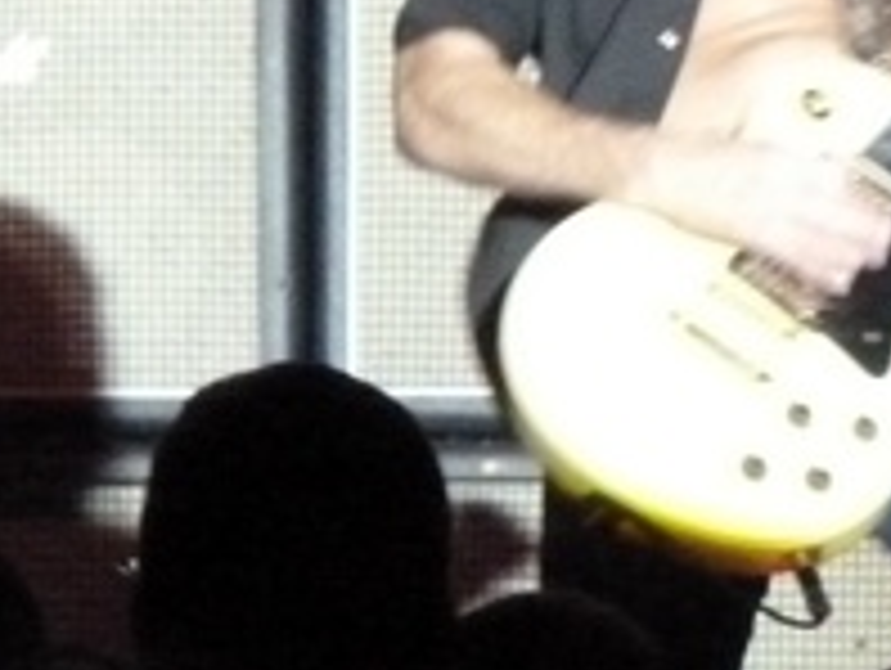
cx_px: 450
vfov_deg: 1.6
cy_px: -277
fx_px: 24225
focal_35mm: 940
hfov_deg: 2.1
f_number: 5.6
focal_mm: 47.7
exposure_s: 1/30
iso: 1250
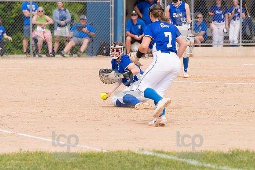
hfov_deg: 6.9
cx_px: 128
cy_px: 85
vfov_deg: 4.6
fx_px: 2124
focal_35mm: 300
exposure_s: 1/1600
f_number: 5.6
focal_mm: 200
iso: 320
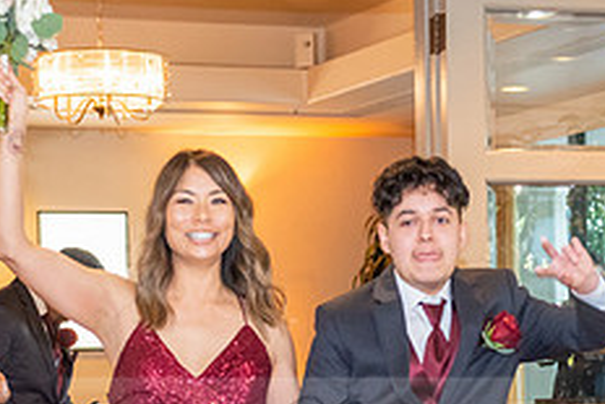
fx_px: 2018
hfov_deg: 17.1
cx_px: 292
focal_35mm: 120
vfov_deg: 11.3
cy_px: 439
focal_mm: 48
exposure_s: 1/125
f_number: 3.5
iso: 1600
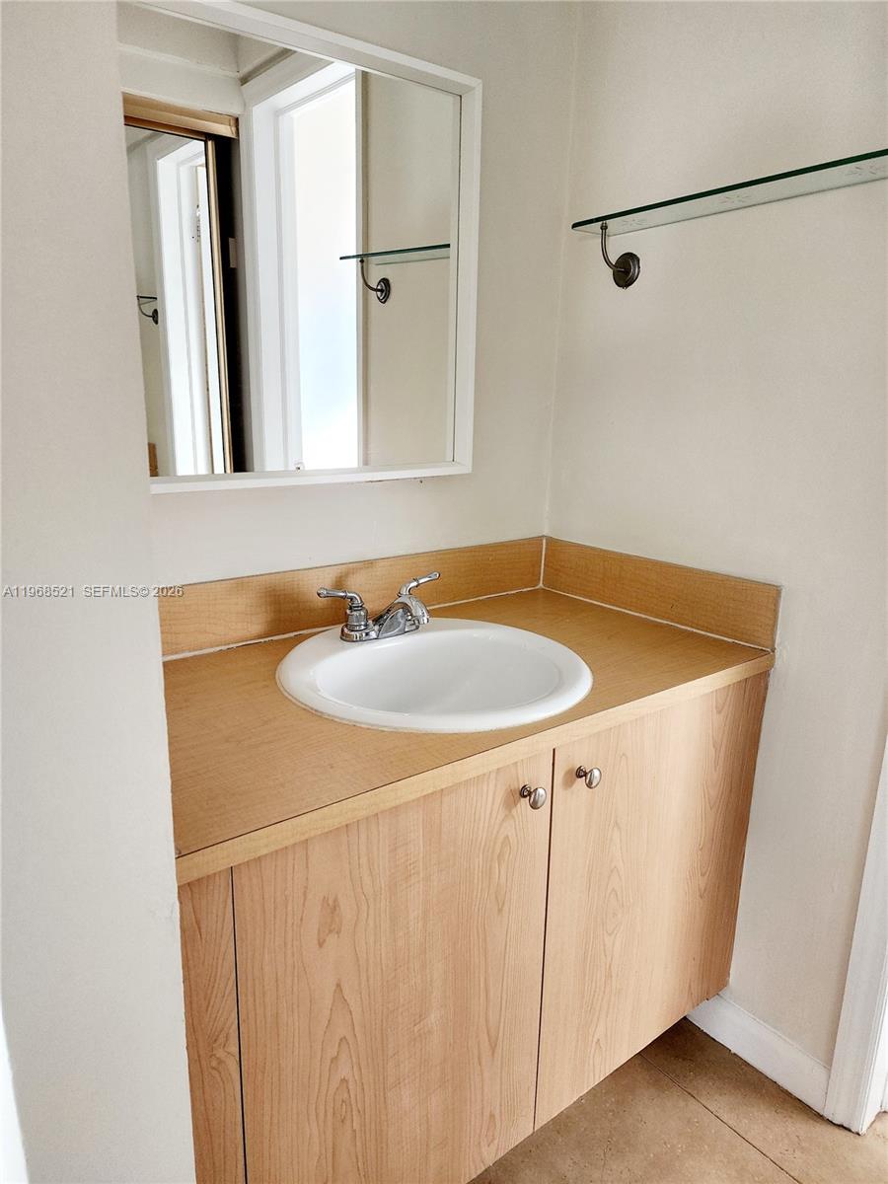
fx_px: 787
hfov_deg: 58.9
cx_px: 444
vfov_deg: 73.9
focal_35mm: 23
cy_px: 592
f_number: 1.8
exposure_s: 1/120
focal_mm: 6.4
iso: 200
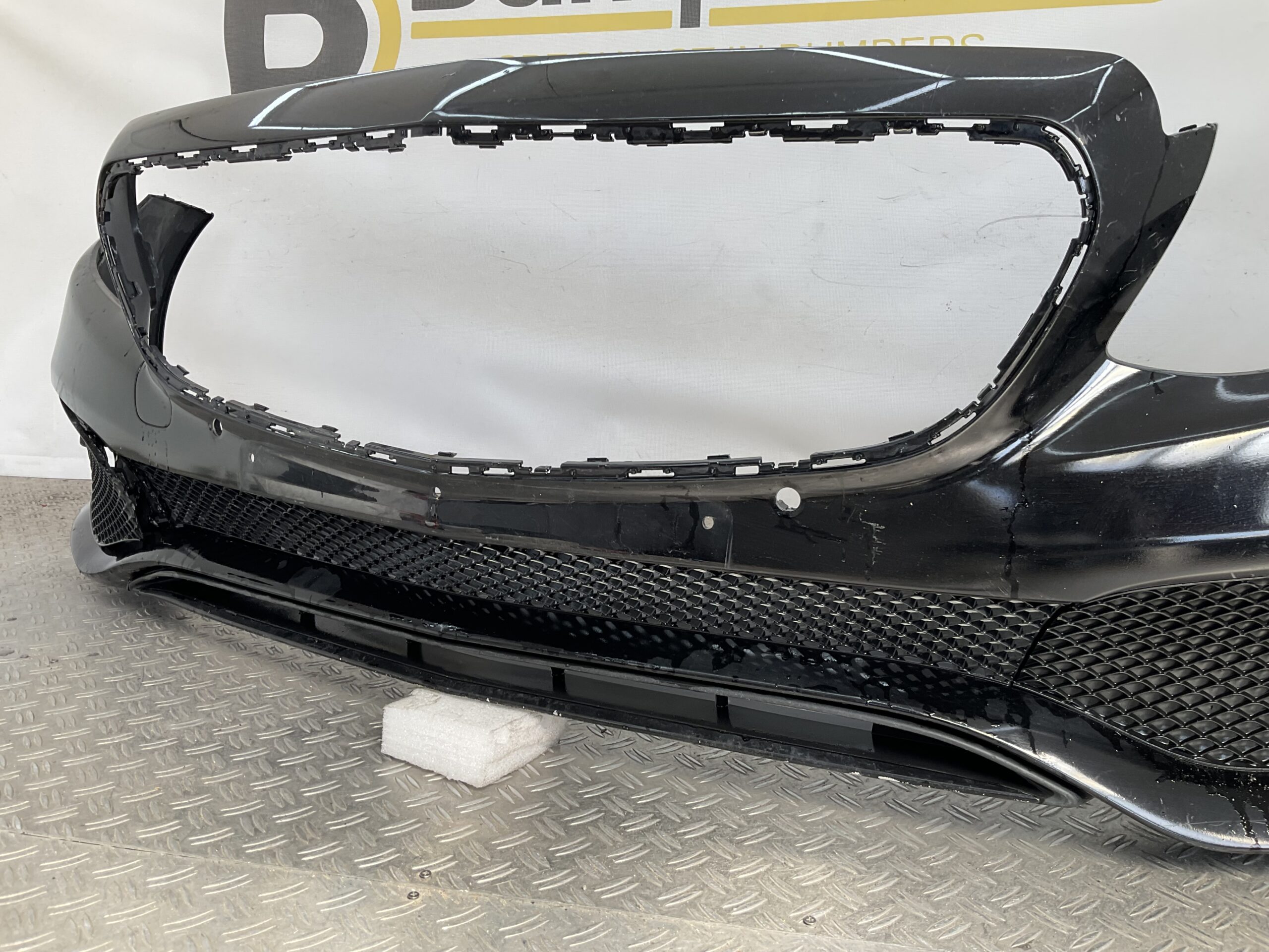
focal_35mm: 29
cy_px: 476
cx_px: 634
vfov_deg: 48.2
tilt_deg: -11.9
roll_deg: -2.0
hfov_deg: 61.7
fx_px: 1063
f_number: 1.8
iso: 16
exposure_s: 1/225
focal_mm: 3
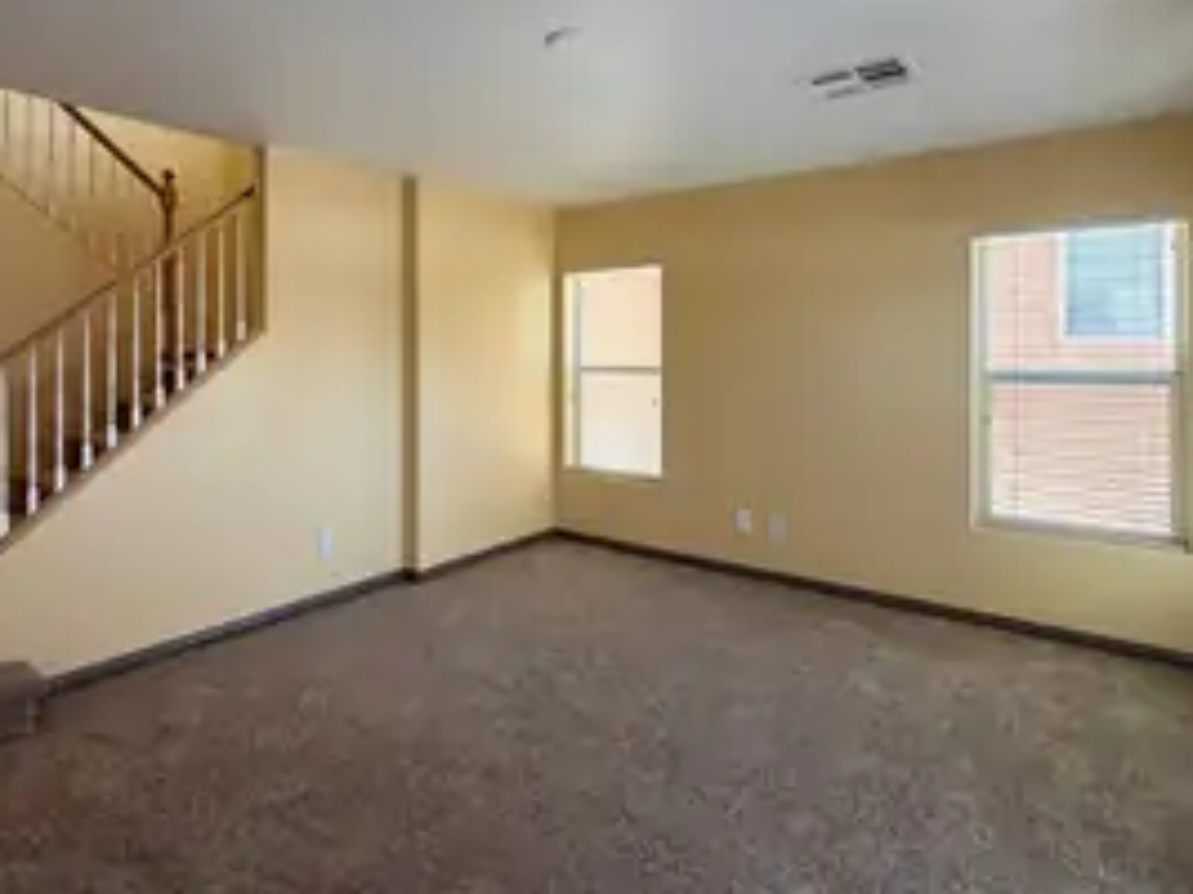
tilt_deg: -0.2
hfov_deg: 77.4
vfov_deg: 62.7
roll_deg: +0.0
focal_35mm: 21
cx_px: 438
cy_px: 349
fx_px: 723
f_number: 2.2
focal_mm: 2.22
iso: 200
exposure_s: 1/120
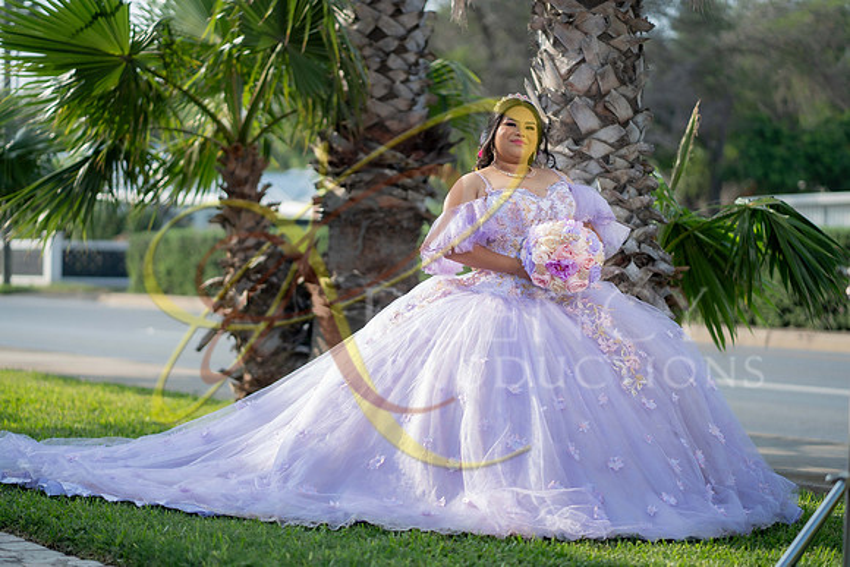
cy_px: 284
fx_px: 2007
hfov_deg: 23.9
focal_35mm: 85
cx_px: 425
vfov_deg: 16.1
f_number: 1.8
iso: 125
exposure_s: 1/2000
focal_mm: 85
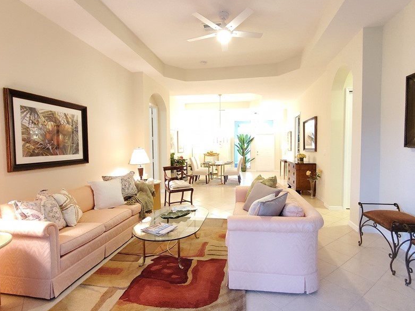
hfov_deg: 90.9
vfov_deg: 74.7
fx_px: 204
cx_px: 221
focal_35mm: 17
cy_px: 153
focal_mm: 1.8
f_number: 2.2
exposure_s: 1/30
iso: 800
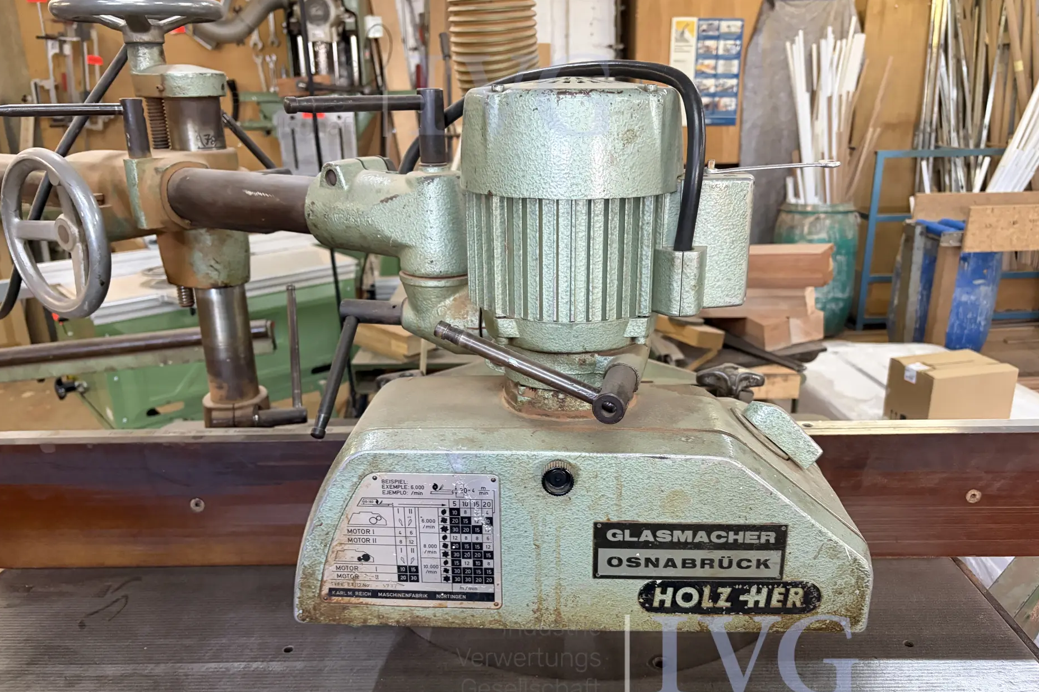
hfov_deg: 65.5
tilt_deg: -19.0
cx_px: 536
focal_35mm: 28
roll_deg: +1.4
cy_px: 376
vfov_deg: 46.4
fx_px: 808
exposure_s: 1/50
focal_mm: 5.96
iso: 320
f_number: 1.6
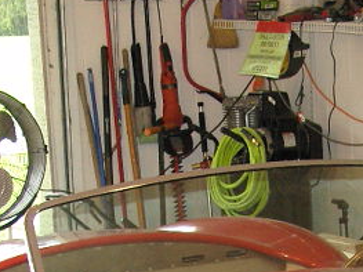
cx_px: 355
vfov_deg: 9.5
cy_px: 512
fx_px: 1551
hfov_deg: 13.2
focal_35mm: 148
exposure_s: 1/40
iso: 200
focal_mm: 7.8
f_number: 2.8
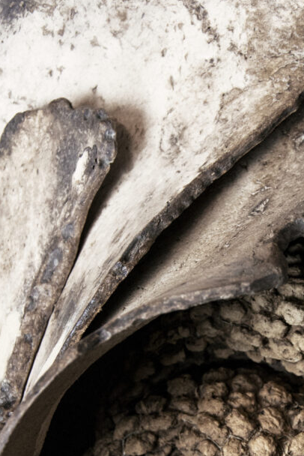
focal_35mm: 101
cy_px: 374
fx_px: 1278
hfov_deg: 13.5
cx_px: 247
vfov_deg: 20.0
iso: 800
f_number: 4.5
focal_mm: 40
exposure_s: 1/125
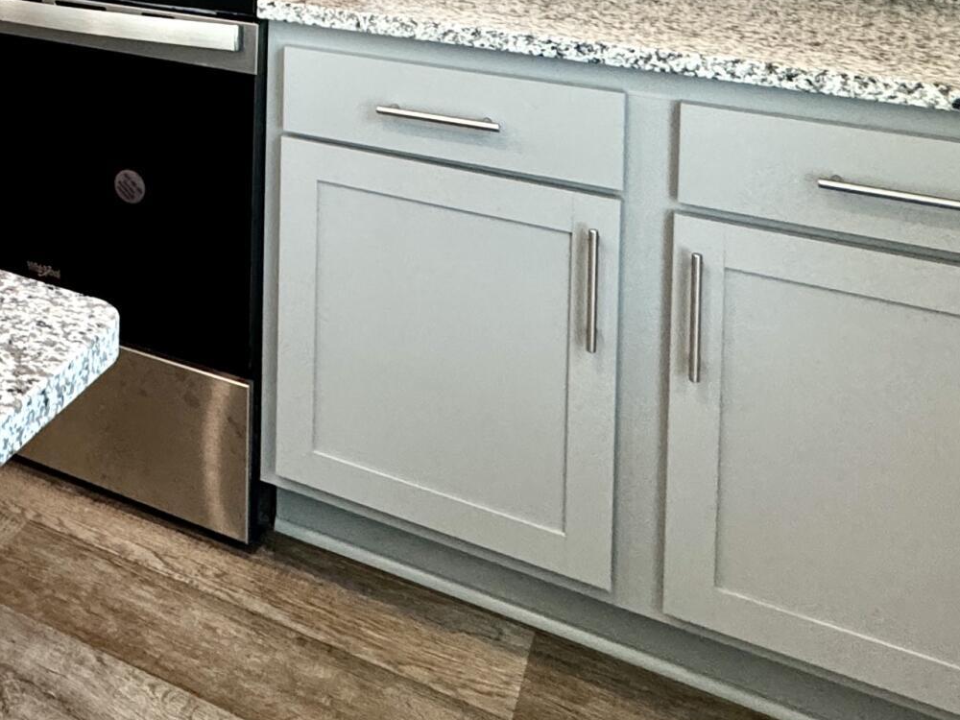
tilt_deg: -3.1
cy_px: -204
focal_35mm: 42
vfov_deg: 28.5
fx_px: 1165
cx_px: -51
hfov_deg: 38.5
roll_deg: +0.9
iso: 200
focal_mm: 2.22
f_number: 2.2
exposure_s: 1/120
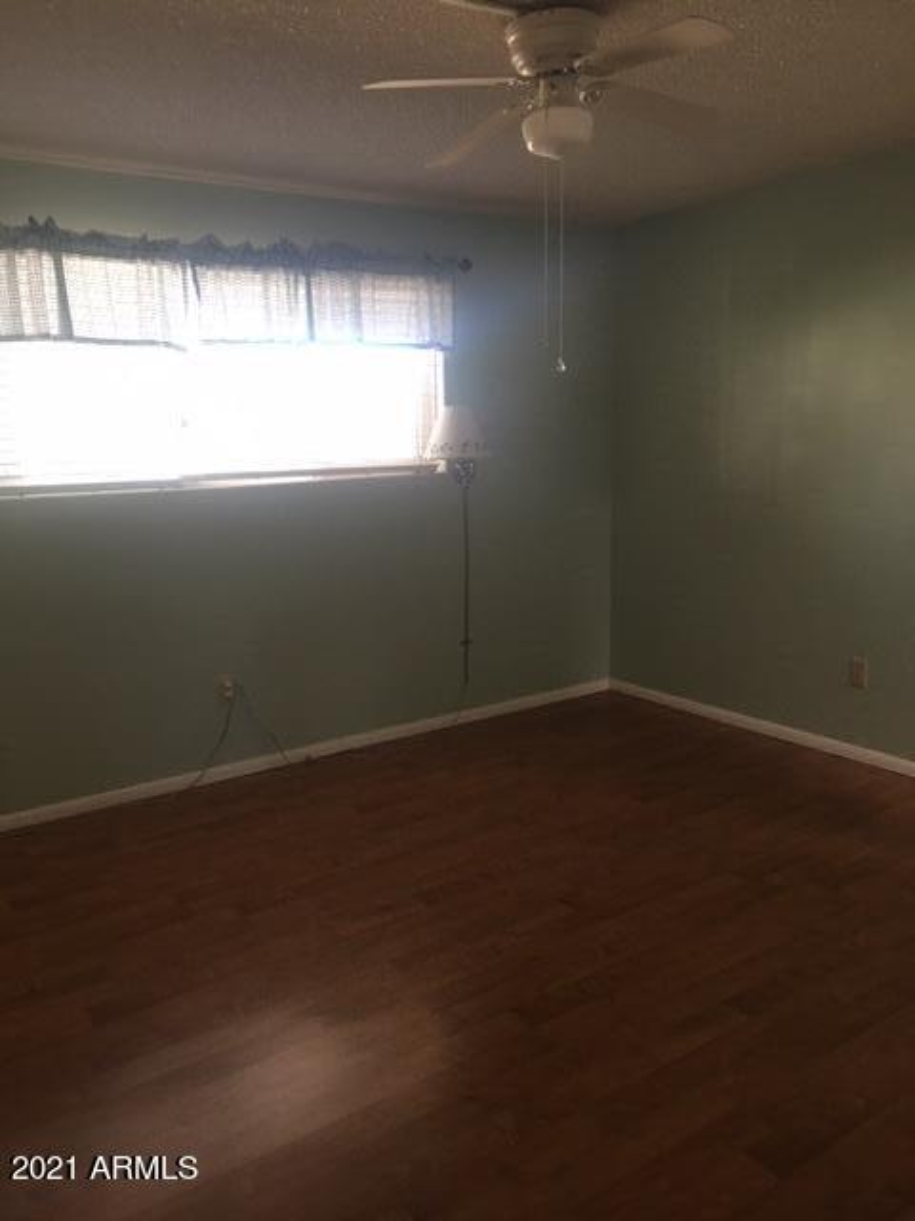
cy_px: 610
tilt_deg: -8.9
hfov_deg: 48.2
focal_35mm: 29
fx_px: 1022
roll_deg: +0.5
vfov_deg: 61.7
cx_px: 458
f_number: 2.2
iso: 40
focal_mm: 4.15
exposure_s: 1/15
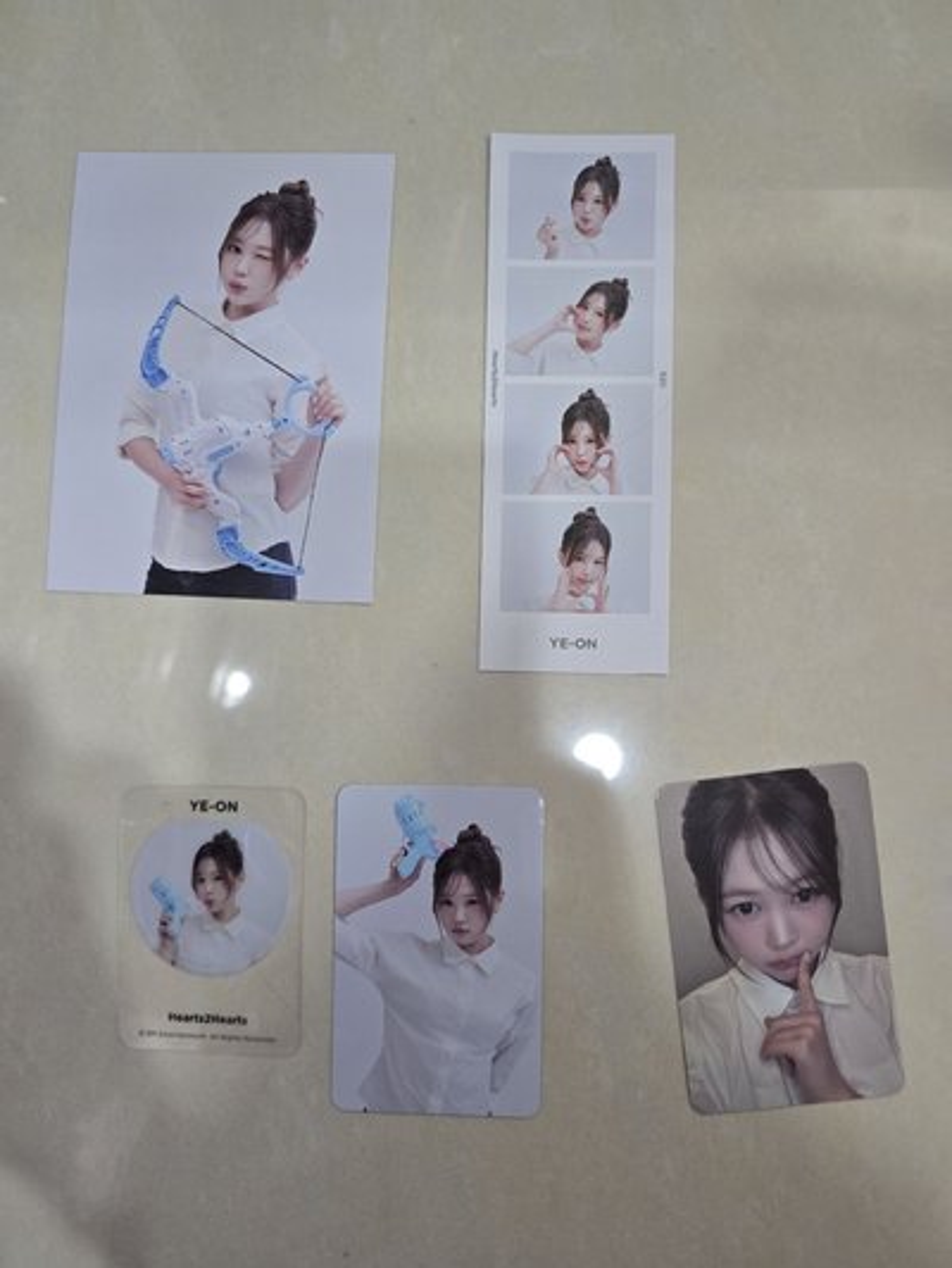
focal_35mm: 23
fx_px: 843
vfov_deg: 73.9
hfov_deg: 58.9
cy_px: 634
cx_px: 476
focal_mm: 6.3
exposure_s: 1/120
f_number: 1.7
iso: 320
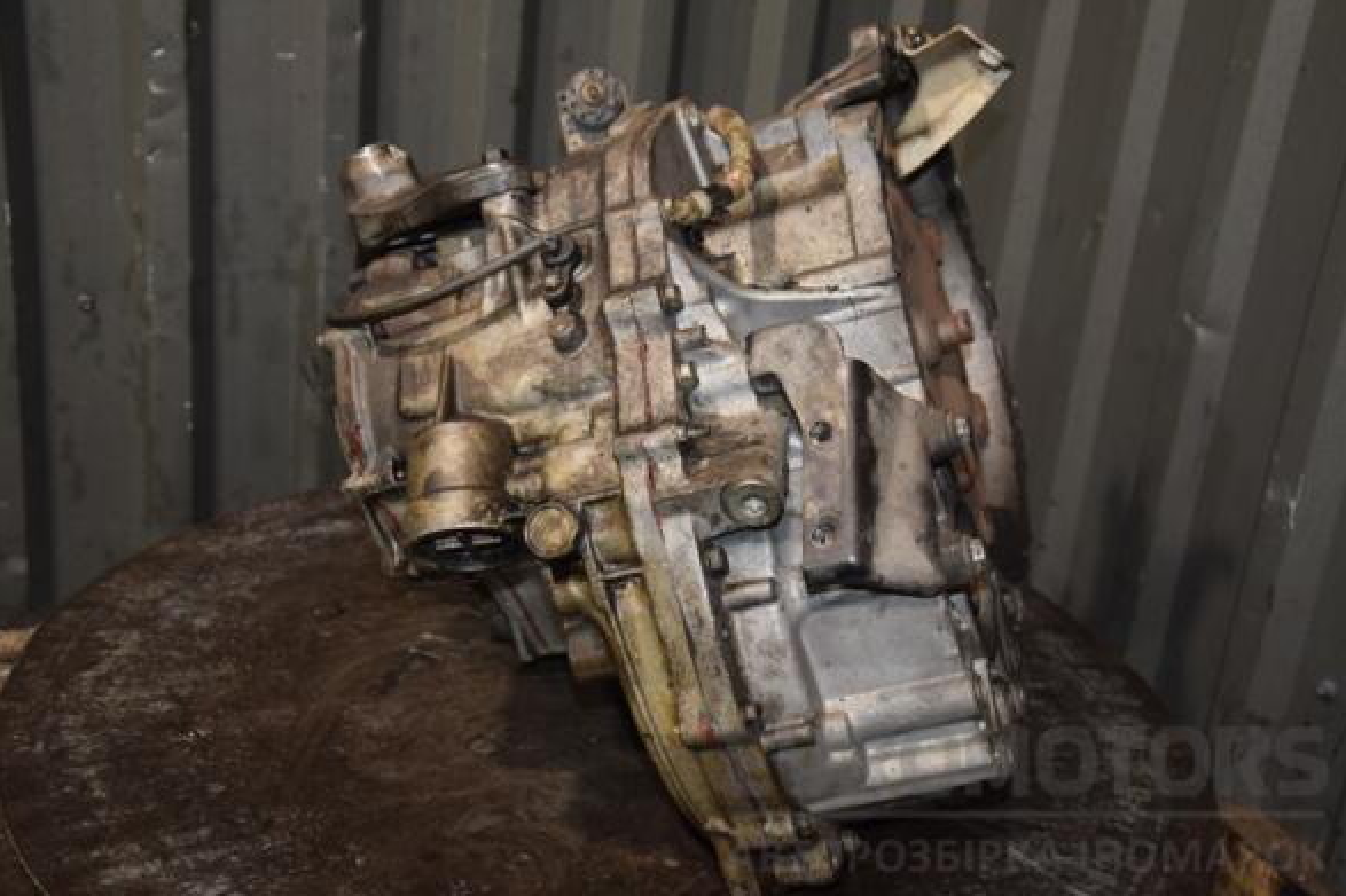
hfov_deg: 42.8
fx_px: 1719
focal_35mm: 46
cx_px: 683
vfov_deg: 29.2
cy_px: 456
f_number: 5
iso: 800
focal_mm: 30
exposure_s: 1/60
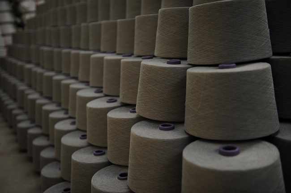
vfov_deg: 31.8
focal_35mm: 42
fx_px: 339
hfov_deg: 46.4
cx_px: 146
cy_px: 96
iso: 400
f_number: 2.8
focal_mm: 42
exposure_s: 1/200
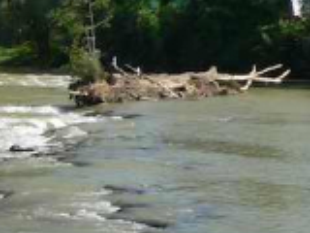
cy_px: 235
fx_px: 1343
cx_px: -232
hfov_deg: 12.2
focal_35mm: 150
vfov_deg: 9.8
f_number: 4
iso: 80
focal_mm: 6
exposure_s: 1/500
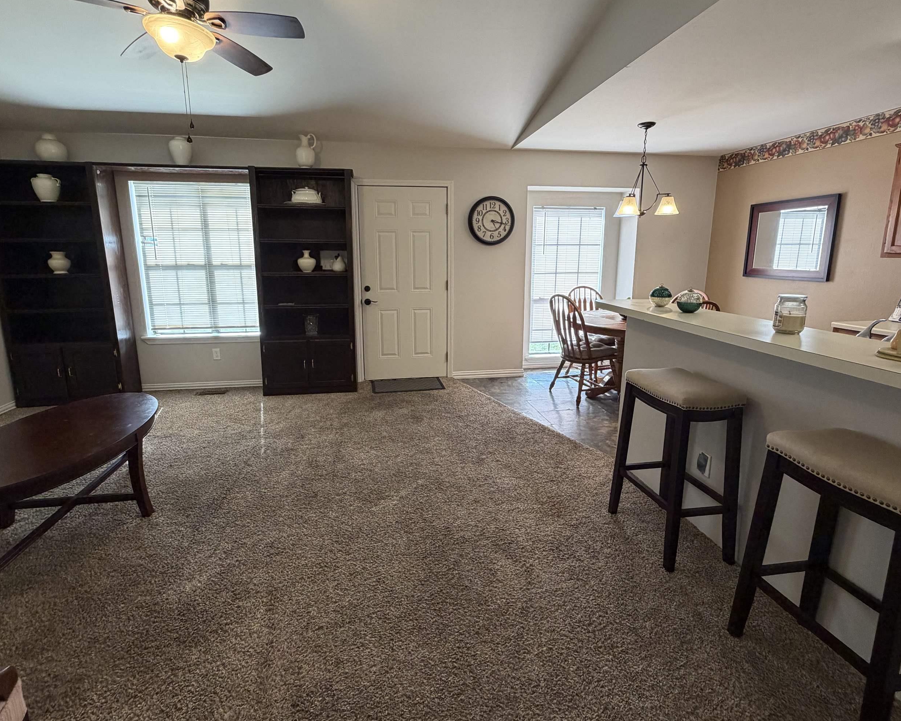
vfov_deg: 76.9
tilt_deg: -11.0
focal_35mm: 17
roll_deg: -0.3
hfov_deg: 89.6
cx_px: 442
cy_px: 336
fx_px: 453
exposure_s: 1/60
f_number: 2.2
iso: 200
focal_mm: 2.22
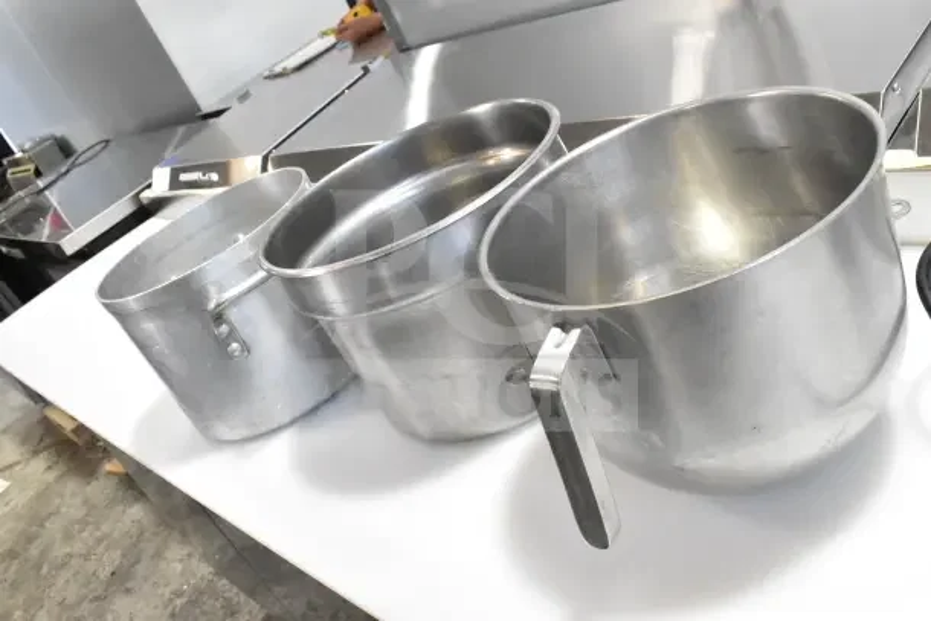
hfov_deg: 57.2
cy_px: 310
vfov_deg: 40.0
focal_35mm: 33
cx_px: 466
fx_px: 854
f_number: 8
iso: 6400
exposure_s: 1/250
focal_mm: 22
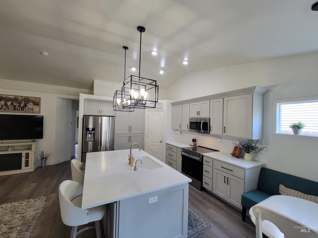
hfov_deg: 106.2
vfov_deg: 89.9
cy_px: 119
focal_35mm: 13
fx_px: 119
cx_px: 159
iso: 160
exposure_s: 1/60
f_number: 2.2
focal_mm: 2.2
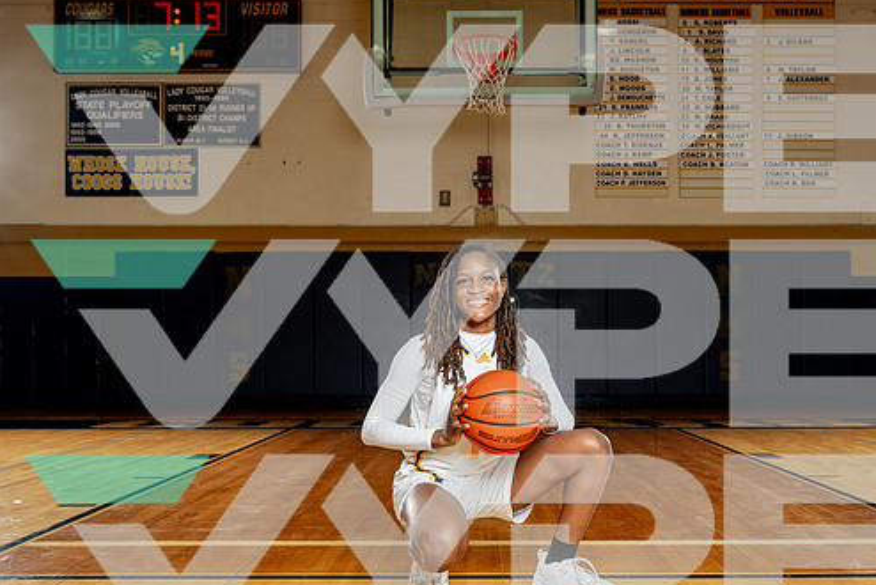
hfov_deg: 49.4
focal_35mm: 39
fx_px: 950
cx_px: 482
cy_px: 334
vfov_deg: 34.2
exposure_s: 1/250
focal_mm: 33
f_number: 5.6
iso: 640
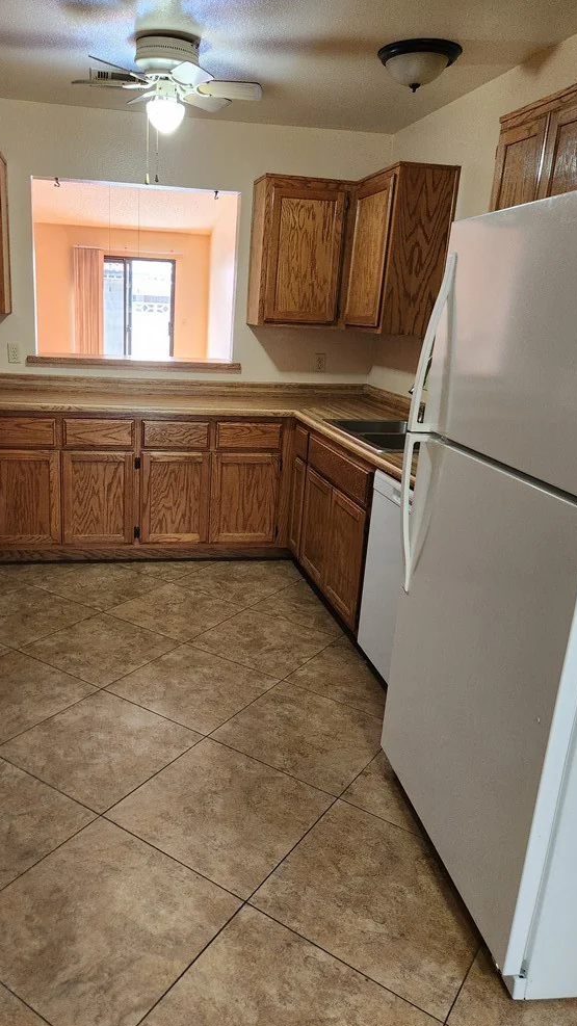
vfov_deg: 71.9
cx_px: 216
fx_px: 707
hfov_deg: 44.0
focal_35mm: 26
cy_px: 499
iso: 640
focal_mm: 5.4
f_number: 1.8
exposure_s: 1/120
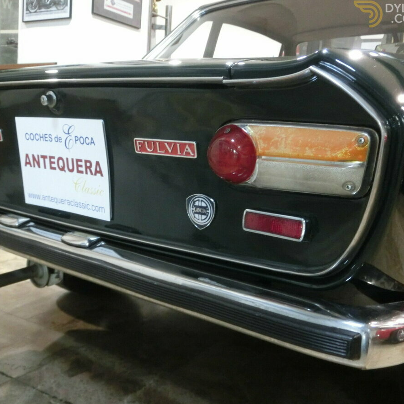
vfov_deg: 46.0
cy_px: 202
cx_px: 153
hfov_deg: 45.7
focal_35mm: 36
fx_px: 475
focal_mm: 5.36
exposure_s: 1/8
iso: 800
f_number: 3.5
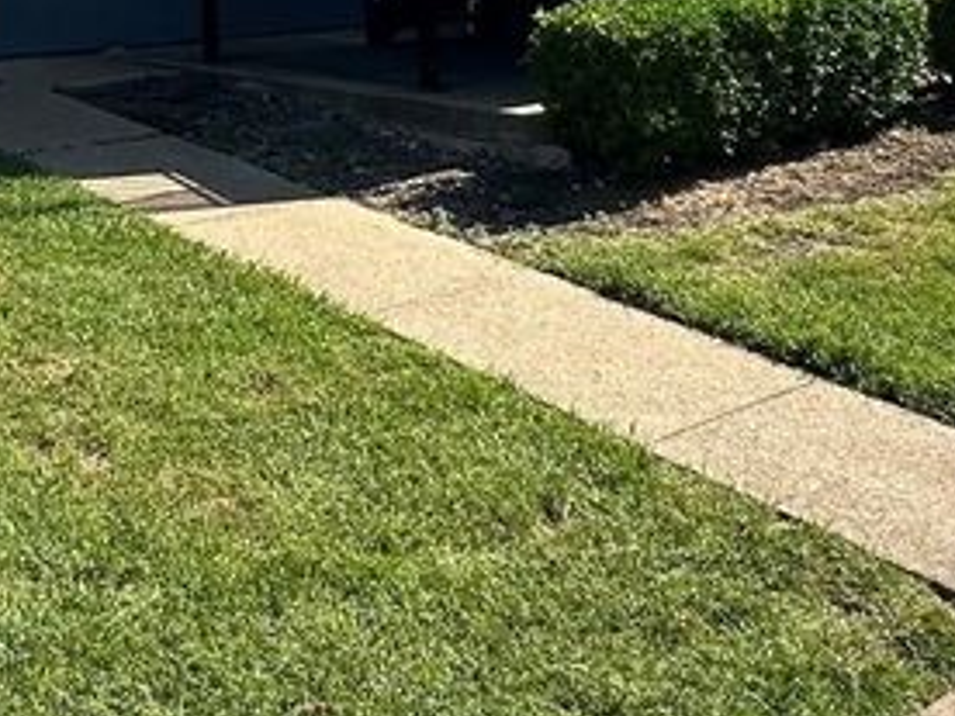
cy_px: -239
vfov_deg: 24.2
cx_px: 180
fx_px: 1435
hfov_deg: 35.5
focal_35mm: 52
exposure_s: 1/855
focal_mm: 2.22
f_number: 2.2
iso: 40
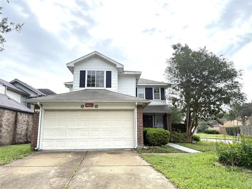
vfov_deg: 56.8
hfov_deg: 71.6
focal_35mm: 24
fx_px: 175
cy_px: 94
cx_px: 126
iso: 100
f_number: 1.78
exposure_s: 1/1230
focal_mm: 6.76
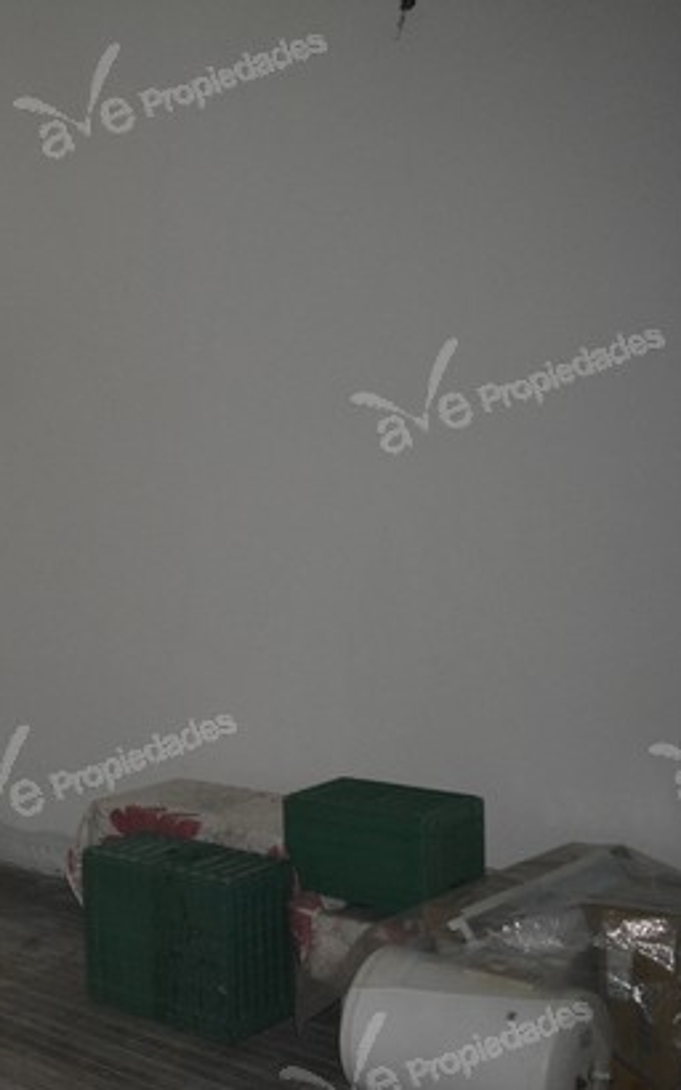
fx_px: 1278
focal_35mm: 43
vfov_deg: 46.2
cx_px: -114
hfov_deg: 26.8
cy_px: 562
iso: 3200
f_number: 3.5
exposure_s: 1/60
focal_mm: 18
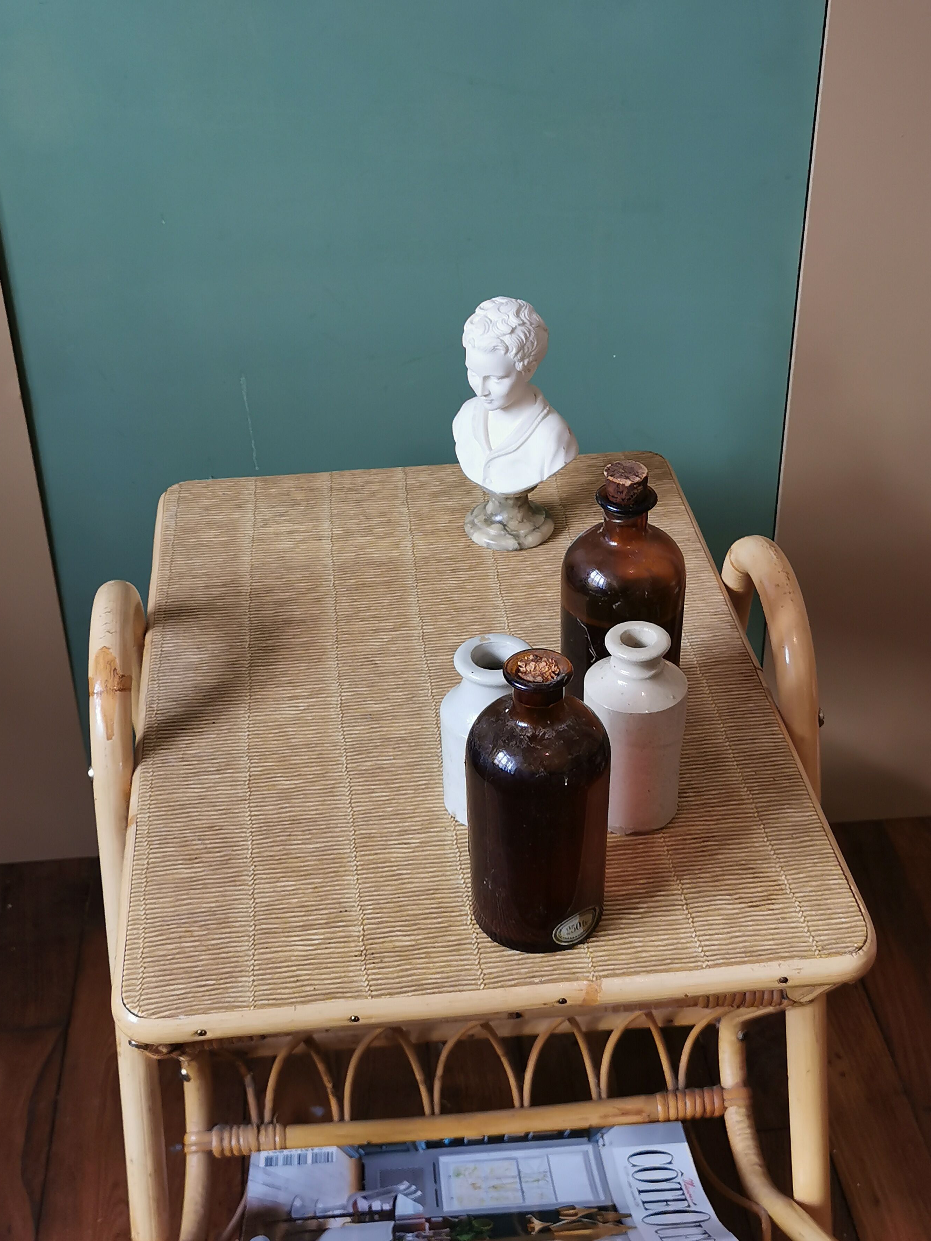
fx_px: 1649
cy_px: 629
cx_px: 466
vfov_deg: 41.2
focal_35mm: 46
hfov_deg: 31.5
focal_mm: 5.58
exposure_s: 1/100
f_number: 1.8
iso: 100
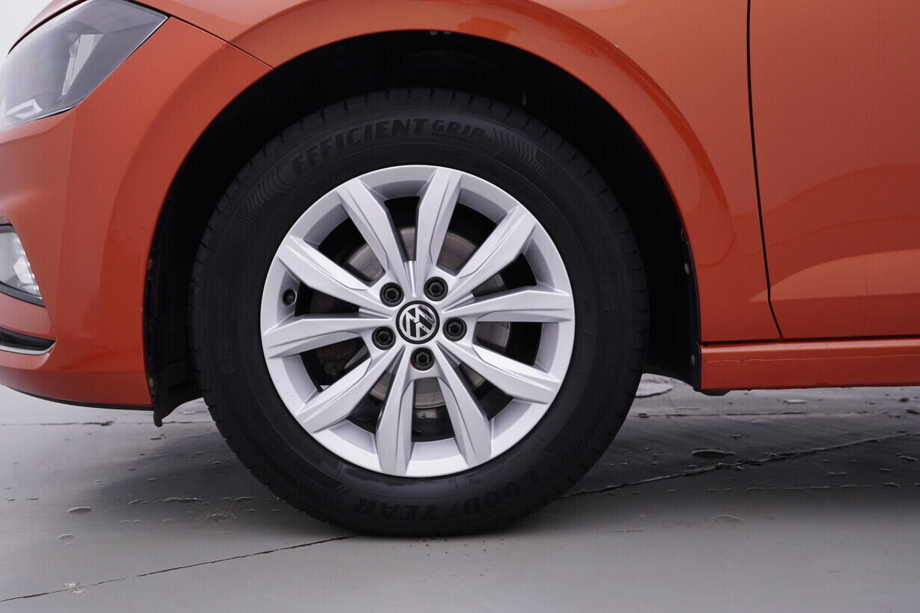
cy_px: 301
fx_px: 1073
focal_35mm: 42
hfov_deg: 46.4
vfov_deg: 31.9
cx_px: 442
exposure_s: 1/60
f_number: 4
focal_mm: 24
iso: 125
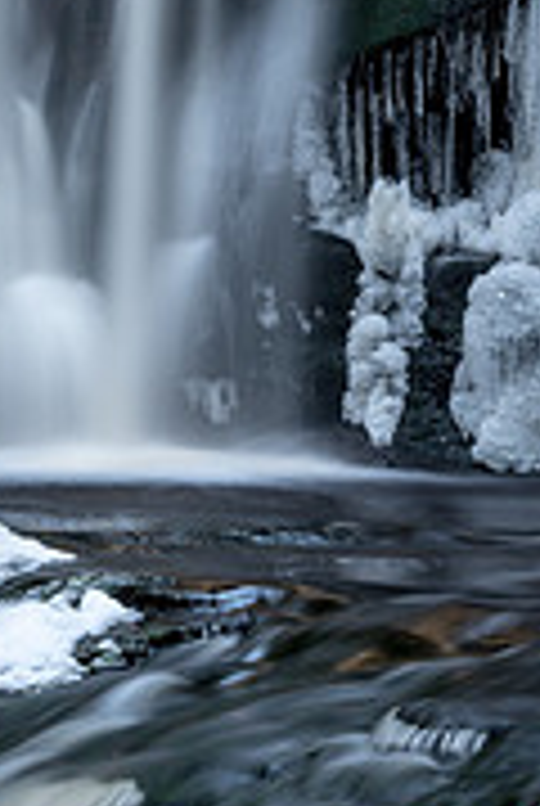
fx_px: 3093
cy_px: 374
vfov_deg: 14.8
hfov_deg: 9.8
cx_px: -112
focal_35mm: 138
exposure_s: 4
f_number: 13
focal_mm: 55
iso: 64
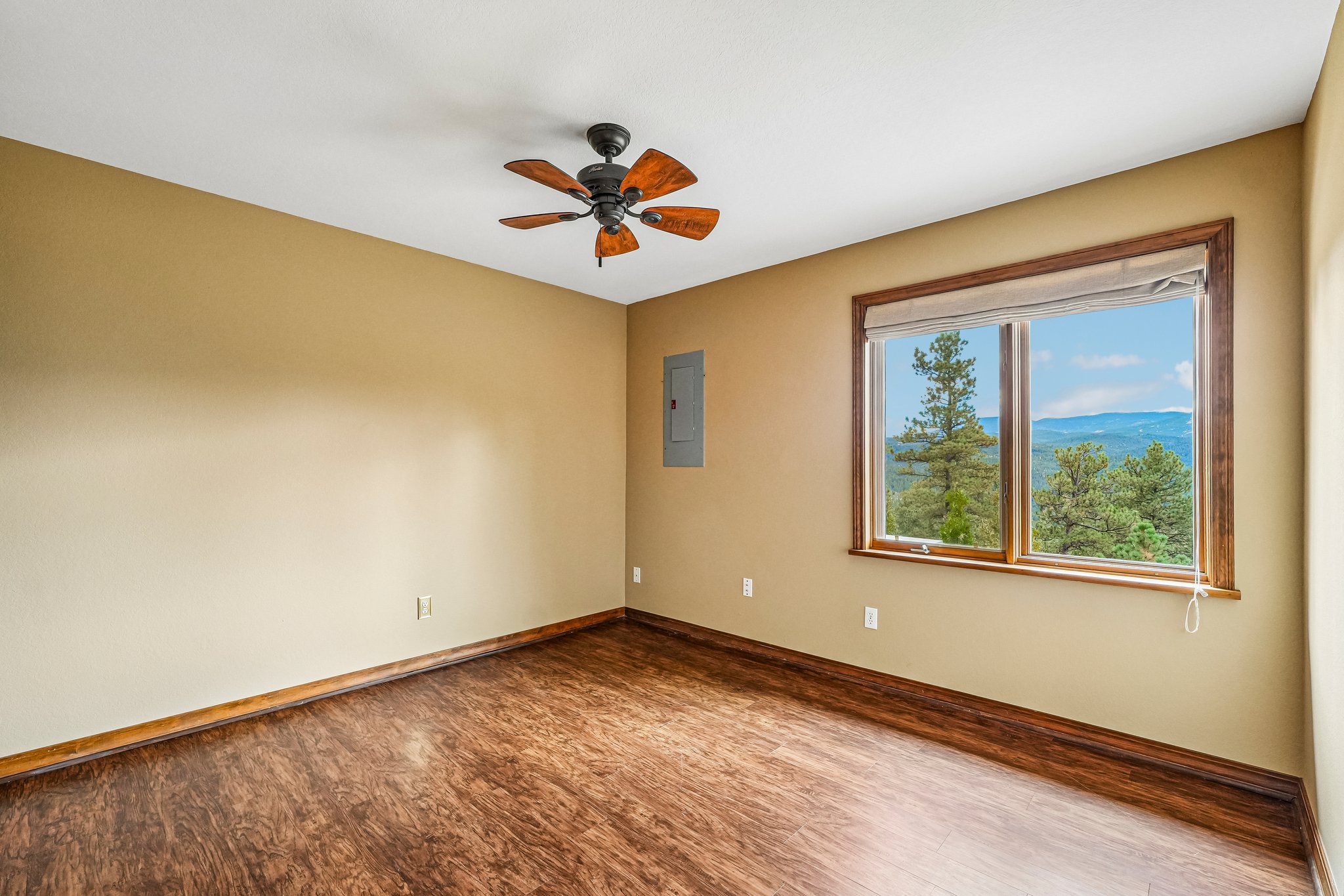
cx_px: 672
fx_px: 560
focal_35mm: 15
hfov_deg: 100.4
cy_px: 448
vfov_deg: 77.3
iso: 800
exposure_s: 1/15
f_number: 8
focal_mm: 10
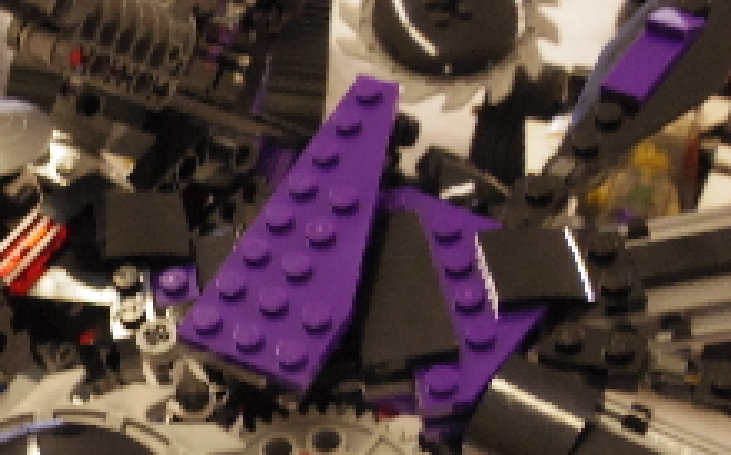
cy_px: 286
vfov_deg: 15.5
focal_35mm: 84
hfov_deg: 23.1
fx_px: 1672
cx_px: -80
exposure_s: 1/50
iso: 400
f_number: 4.5
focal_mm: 5.2
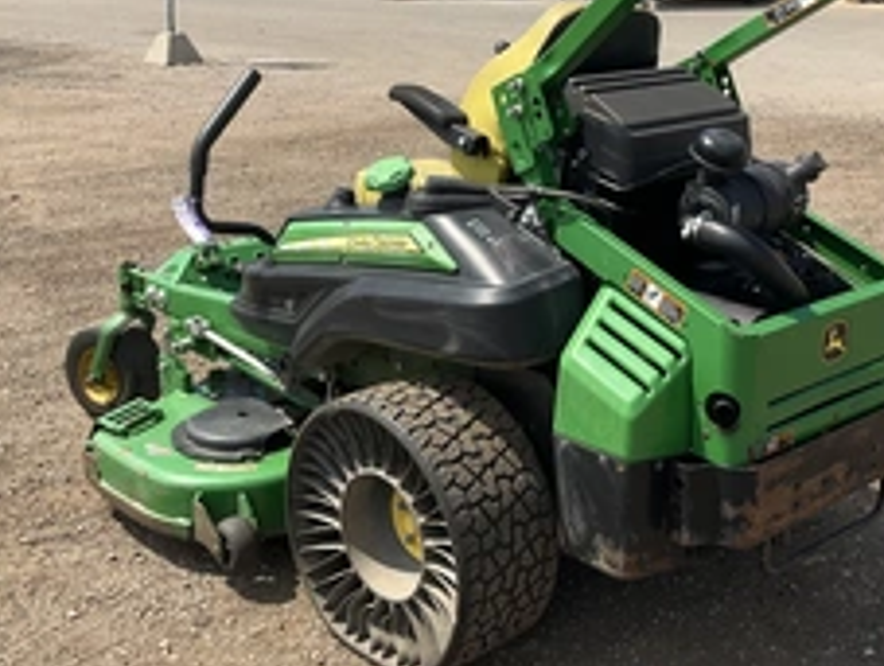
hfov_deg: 37.4
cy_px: 206
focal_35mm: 51
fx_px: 1304
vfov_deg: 28.4
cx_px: 506
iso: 25
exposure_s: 1/1534
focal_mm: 3
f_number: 1.8
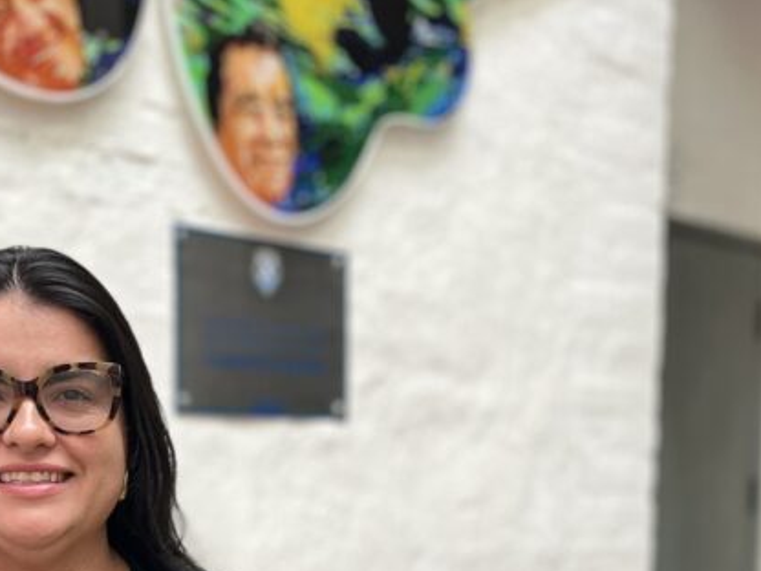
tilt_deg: -6.8
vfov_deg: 21.8
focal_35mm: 64
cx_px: 300
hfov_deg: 30.2
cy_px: 611
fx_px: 1407
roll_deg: -0.6
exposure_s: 1/60
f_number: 1.6
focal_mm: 5.1
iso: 125
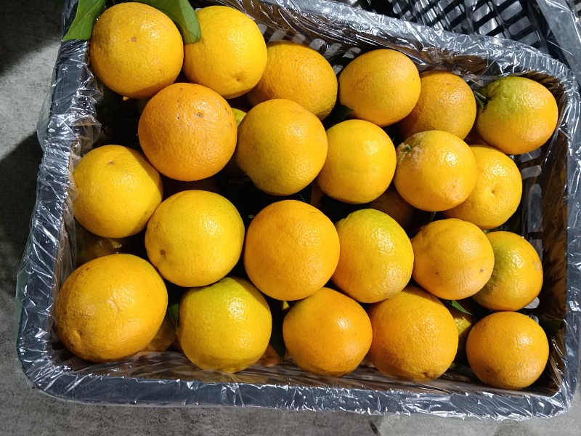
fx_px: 554
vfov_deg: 42.9
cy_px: 218
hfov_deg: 55.4
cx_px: 290
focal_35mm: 33
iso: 780
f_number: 1.8
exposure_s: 1/25
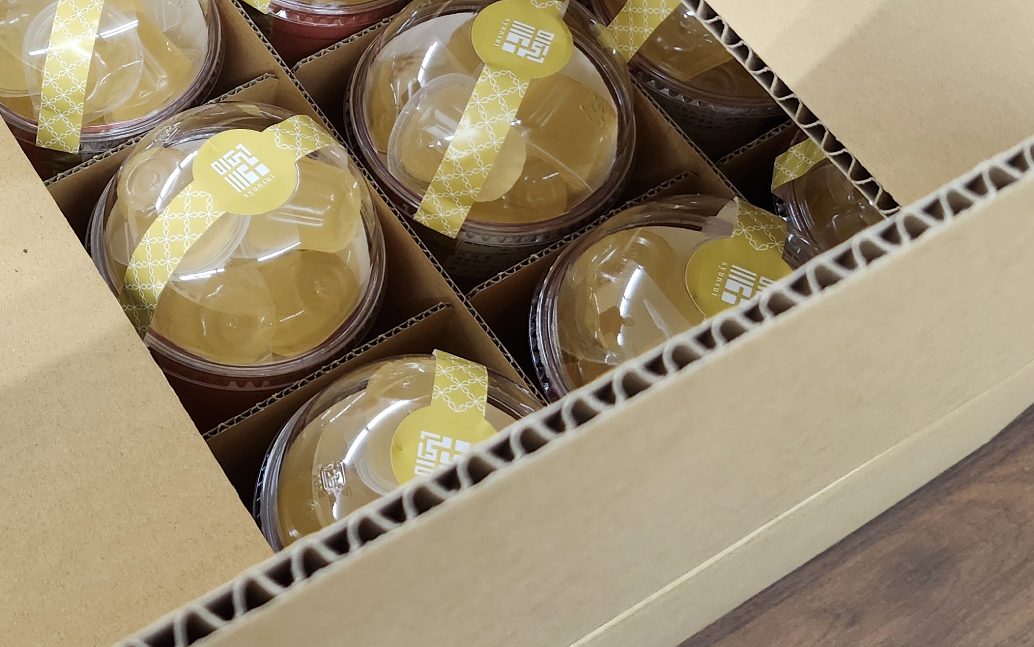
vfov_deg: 23.4
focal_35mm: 54
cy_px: 69
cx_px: 113
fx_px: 1522
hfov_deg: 35.4
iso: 200
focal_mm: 5.54
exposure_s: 1/100
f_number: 1.8
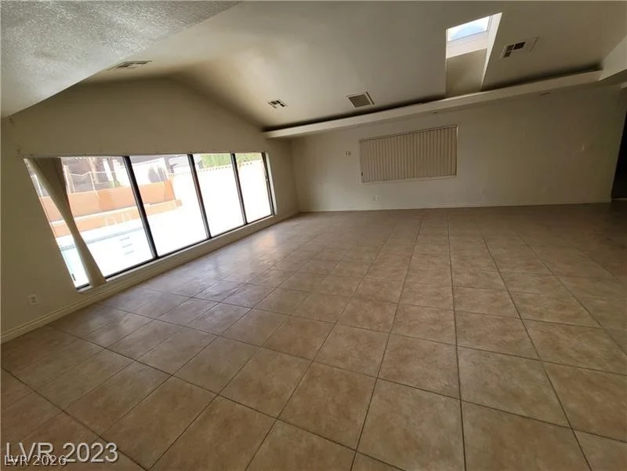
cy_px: 236
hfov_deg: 106.2
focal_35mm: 13
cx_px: 314
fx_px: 235
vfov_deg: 89.9
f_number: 2.2
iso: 64
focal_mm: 2.2
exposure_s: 1/155
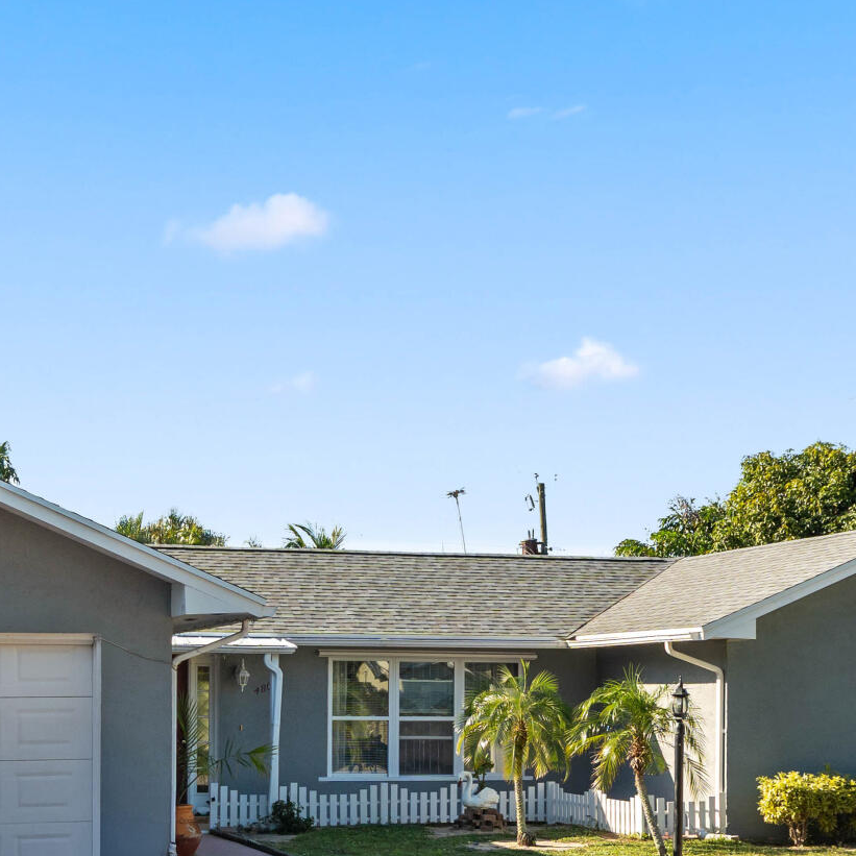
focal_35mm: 61
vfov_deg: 27.3
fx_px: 1720
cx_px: 343
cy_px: 699
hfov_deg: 27.9
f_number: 7.1
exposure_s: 1/60
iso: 250
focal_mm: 19.8
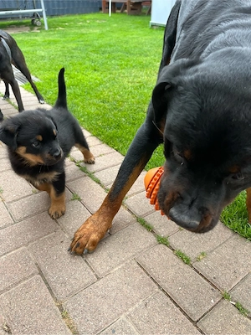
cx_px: 126
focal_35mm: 26
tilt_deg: -34.1
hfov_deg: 53.1
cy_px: 168
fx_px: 251
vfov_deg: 67.3
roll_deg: -0.1
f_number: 1.6
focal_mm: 5.1
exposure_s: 1/244
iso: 40
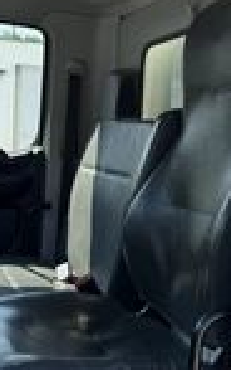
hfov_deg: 18.8
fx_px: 694
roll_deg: -3.8
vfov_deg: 29.7
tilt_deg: -3.3
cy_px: 224
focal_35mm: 69
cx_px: 171
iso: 80
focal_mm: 6.76
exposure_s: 1/1522
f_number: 1.78
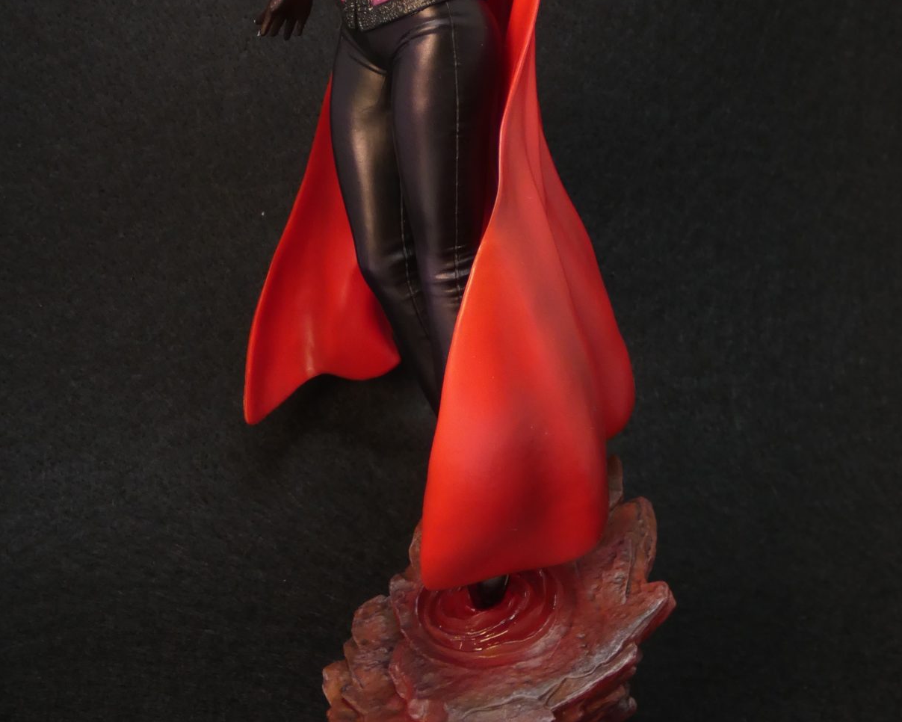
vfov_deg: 15.2
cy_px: 173
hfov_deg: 19.0
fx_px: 2697
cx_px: 477
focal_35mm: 101
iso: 160
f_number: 4.1
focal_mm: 10.8
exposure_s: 1/80
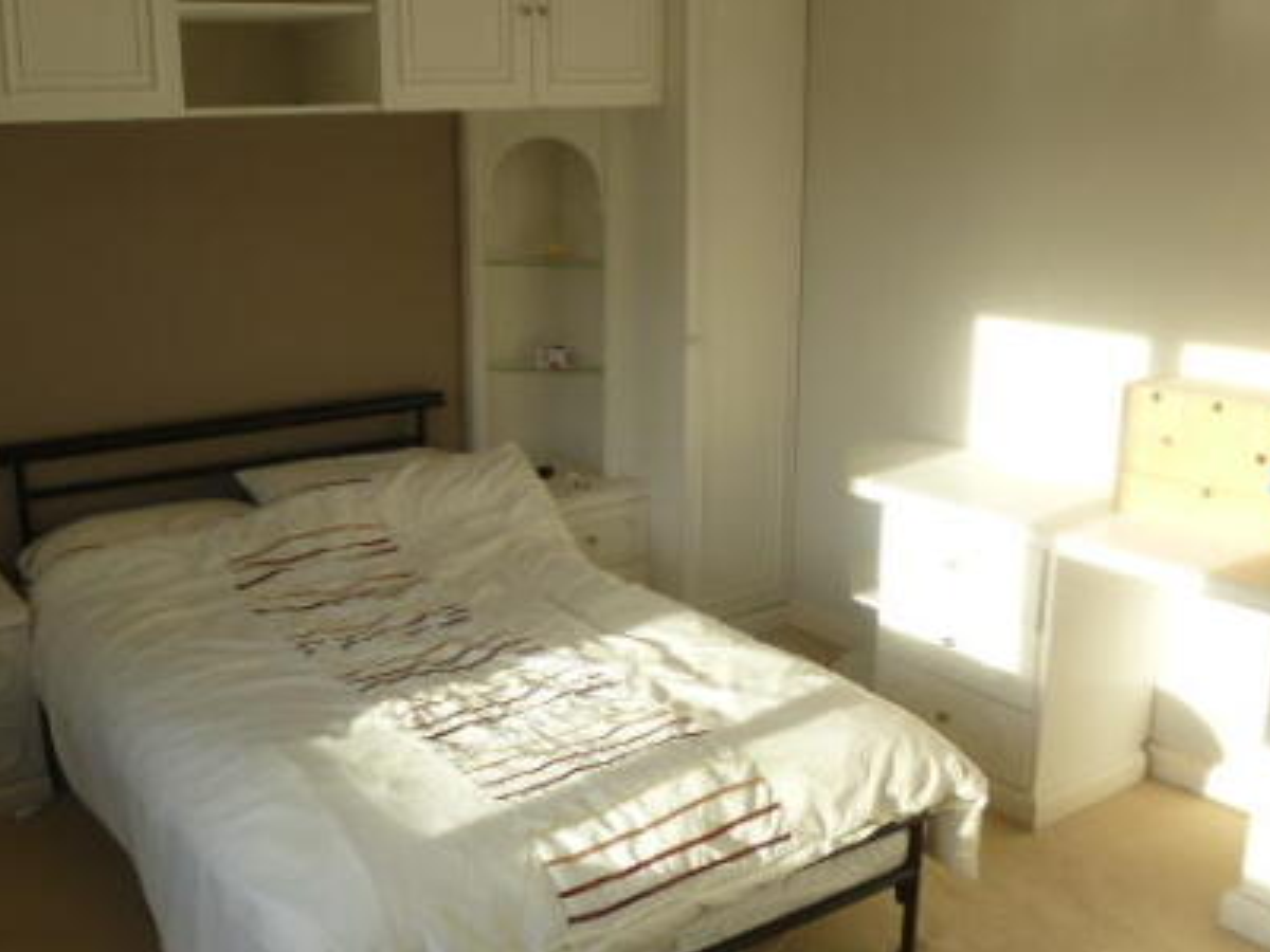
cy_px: 430
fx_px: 1284
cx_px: 459
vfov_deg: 40.7
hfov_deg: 51.9
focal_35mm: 35
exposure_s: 1/160
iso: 100
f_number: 4
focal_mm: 4.3
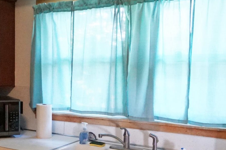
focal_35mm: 52
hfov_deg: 35.0
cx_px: 5
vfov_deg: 25.6
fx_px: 326
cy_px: 115
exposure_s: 1/160
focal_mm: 10
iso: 3200
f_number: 4
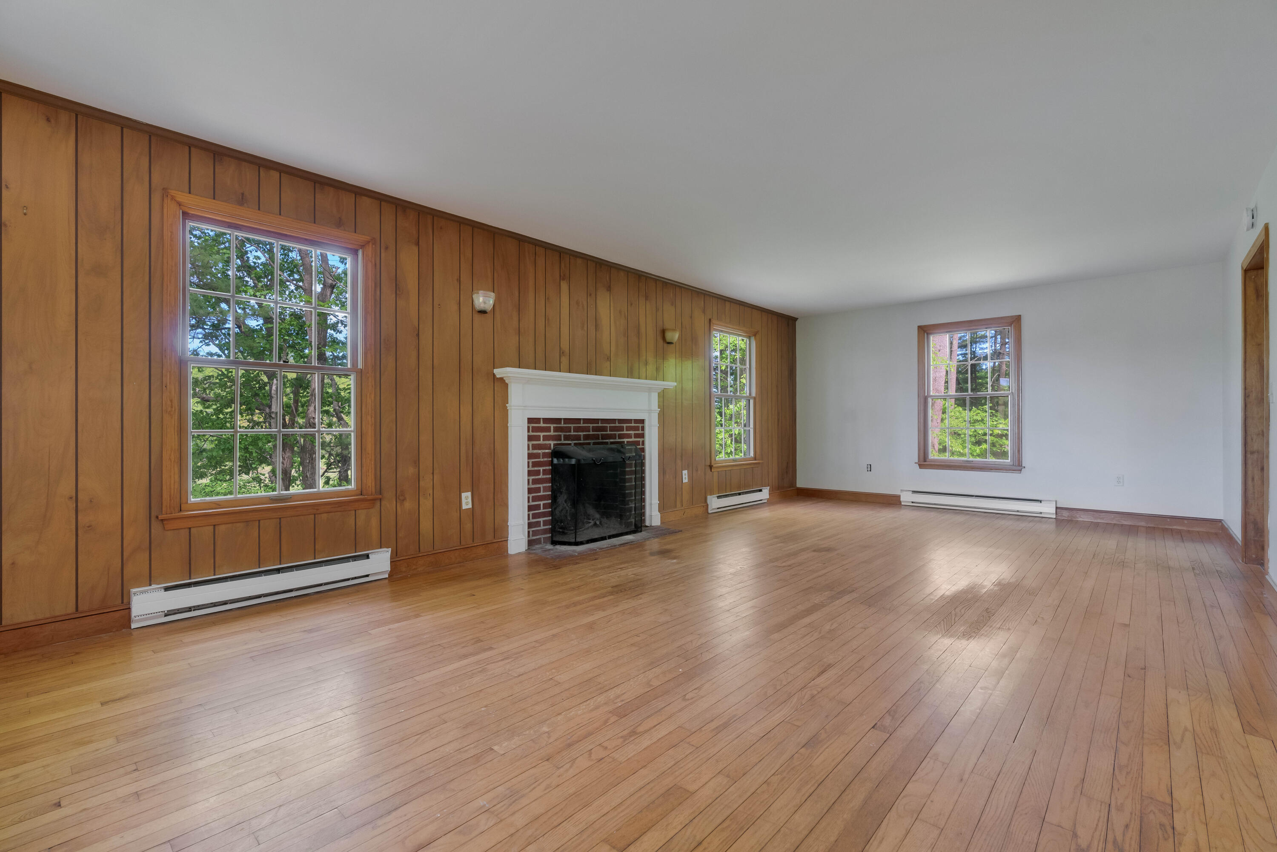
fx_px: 568
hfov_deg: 96.7
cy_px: 426
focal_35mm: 16
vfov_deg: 73.8
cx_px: 638
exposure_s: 1/200
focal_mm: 16
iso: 800
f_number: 8
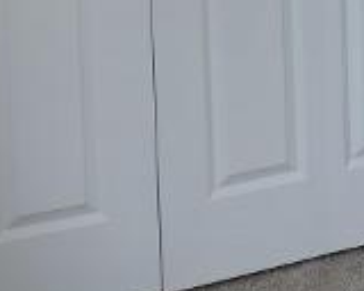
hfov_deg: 15.4
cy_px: -271
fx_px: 1260
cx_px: 521
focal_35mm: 117
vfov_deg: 11.9
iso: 100
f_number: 3
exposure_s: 1/60
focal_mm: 4.3
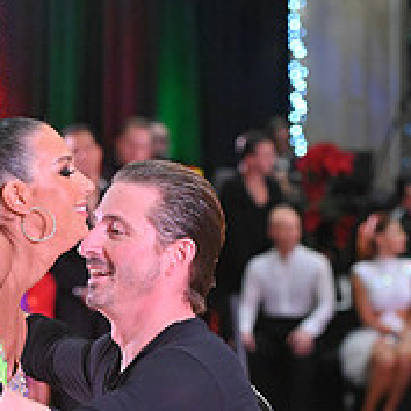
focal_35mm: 284
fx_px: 3815
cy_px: 534
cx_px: 17
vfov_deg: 6.1
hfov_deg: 6.2
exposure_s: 1/400
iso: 4000
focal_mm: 102
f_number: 5
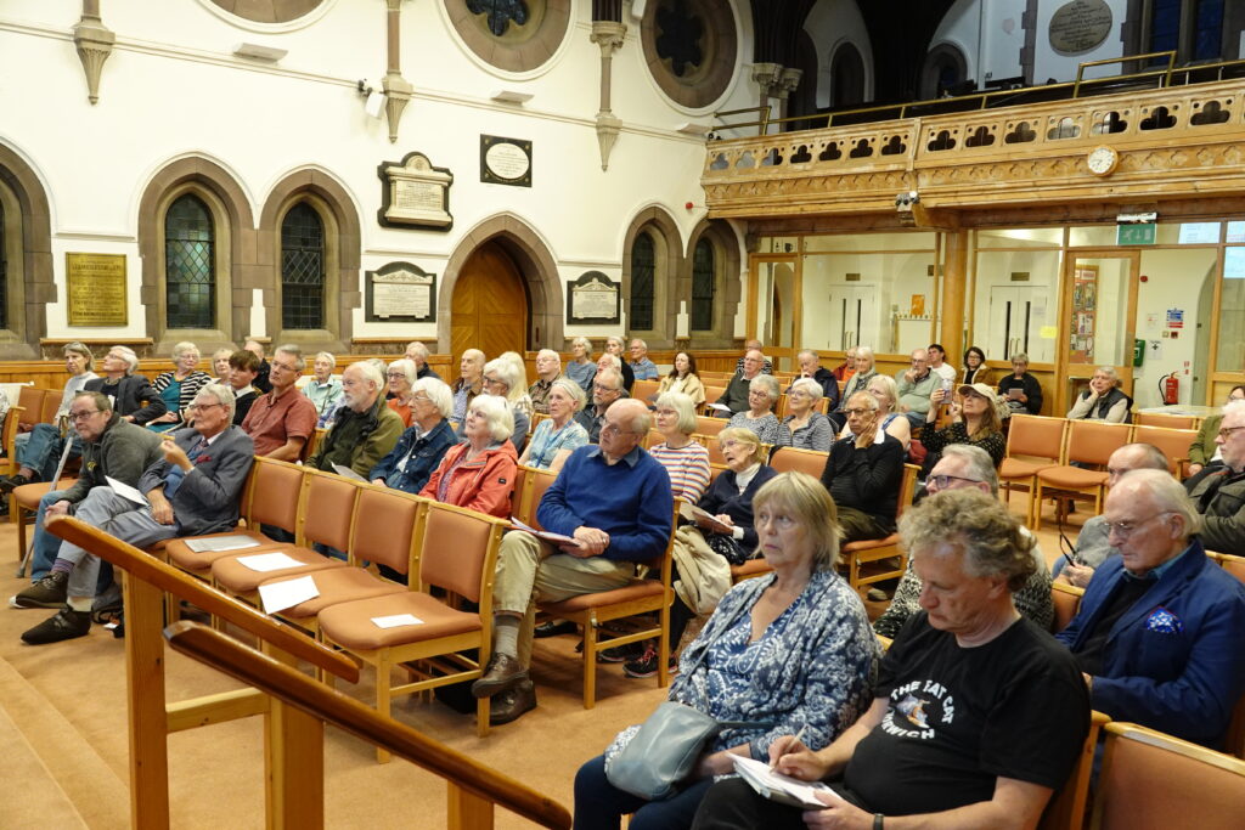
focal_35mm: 31
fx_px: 1072
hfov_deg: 60.3
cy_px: 415
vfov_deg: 42.3
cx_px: 622
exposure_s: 1/40
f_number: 2.8
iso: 1000
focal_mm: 11.51
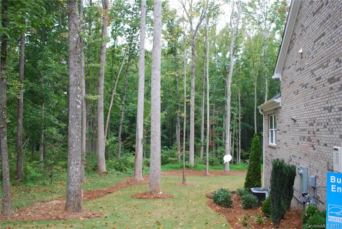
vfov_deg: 48.0
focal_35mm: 27
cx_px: 171
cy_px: 114
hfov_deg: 67.3
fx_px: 257
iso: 200
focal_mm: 18
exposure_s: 1/50
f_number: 3.5
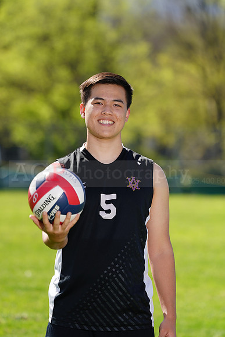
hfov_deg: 4.8
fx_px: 2698
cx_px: 112
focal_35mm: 288
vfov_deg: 7.2
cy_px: 168
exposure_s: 1/200
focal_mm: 288
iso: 64
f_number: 6.3
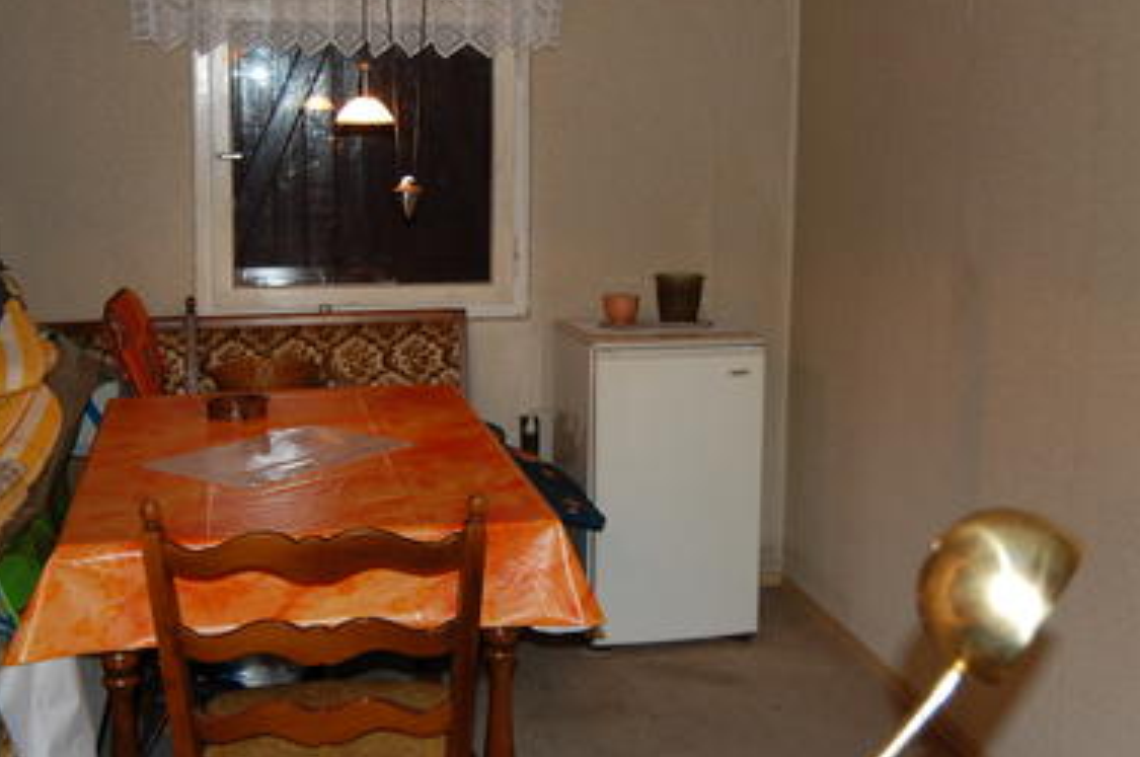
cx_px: 556
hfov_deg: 39.8
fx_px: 1572
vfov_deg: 27.0
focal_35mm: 50
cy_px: 336
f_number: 3.8
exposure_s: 1/60
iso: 400
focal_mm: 23
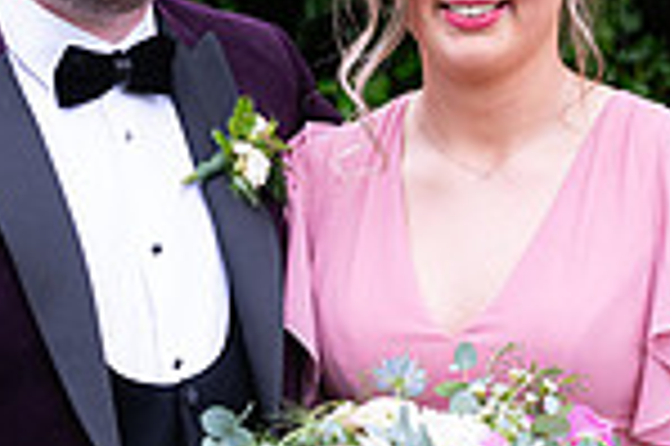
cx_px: 207
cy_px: 268
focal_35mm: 195
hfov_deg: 10.5
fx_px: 3625
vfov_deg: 7.0
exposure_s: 1/200
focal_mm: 50
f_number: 5
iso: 400
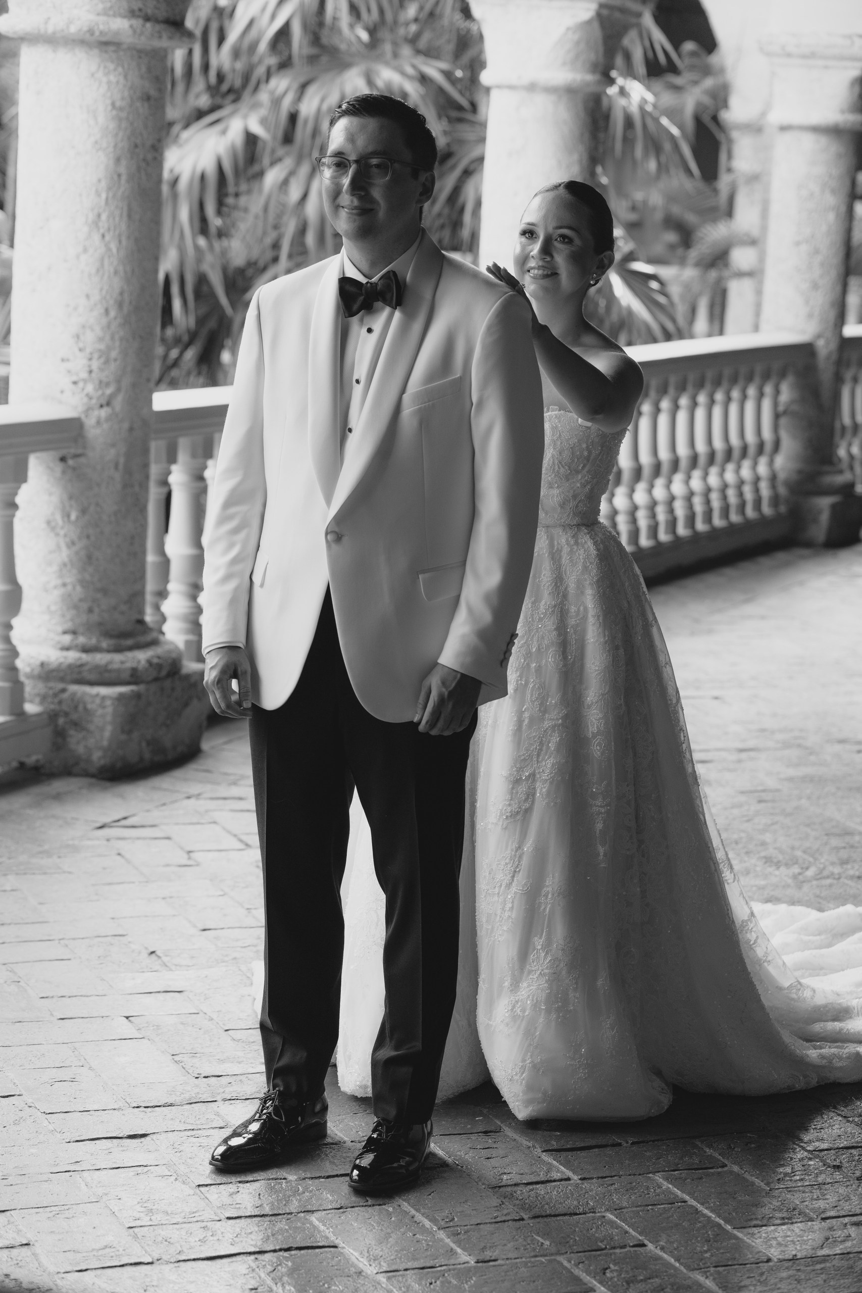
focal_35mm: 85
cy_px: 646
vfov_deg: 23.9
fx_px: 3052
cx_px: 431
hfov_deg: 16.1
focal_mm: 85
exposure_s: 1/200
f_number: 4
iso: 640
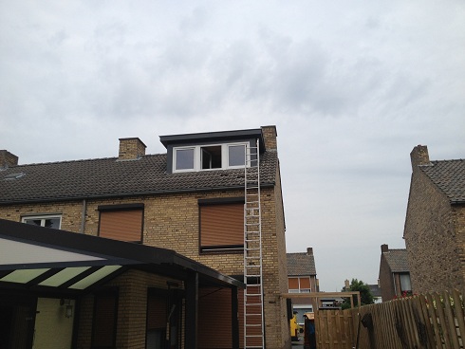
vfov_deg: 40.7
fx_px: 470
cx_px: 232
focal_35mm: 35
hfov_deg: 52.6
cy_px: 174
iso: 64
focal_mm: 4.28
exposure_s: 1/2045
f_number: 2.4
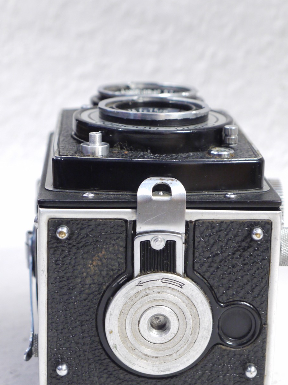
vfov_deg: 18.9
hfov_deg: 14.2
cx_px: 144
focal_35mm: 104
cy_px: 232
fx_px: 1154
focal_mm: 39
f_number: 5.6
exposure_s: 1/8
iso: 800
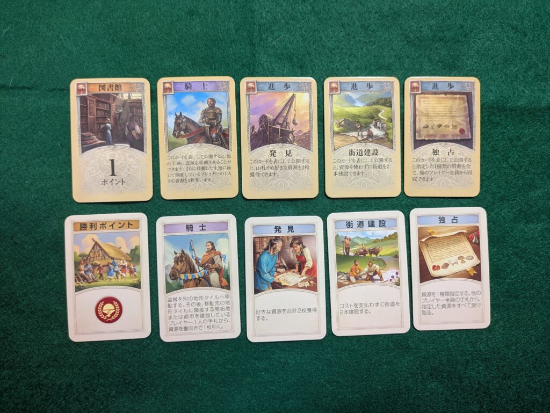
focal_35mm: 25
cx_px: 275
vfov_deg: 54.9
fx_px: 397
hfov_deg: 69.4
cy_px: 206
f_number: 1.89
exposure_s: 1/33.3
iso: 119
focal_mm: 5.43
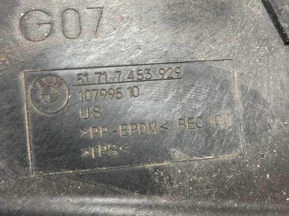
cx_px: 144
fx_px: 400
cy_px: 108
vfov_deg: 30.2
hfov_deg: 39.7
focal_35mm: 48
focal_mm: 6.86
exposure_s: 1/33
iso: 320
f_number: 1.78
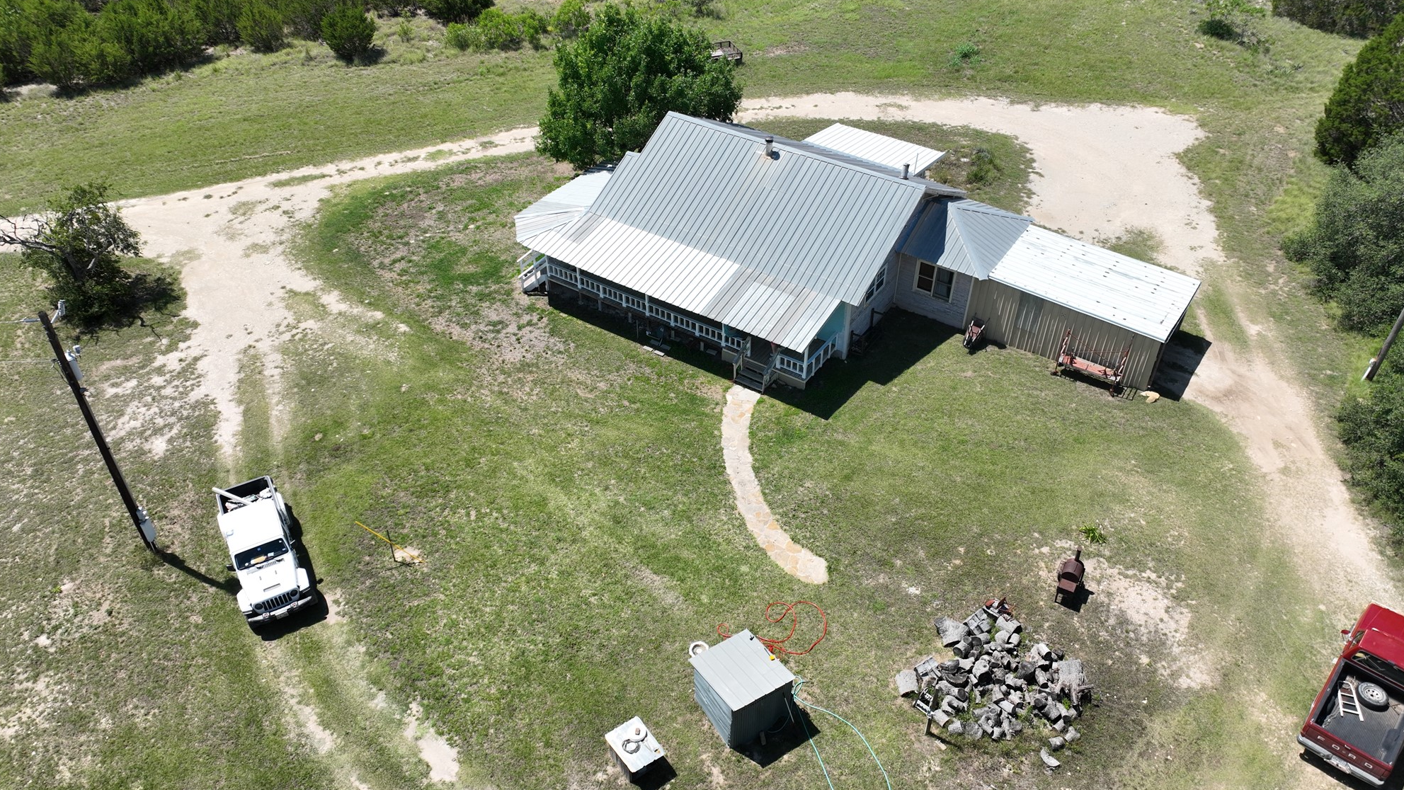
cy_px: 397
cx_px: 715
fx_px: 1005
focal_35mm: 27
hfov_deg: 69.8
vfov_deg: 42.9
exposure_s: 1/2000
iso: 150
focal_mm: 12.29
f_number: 2.8
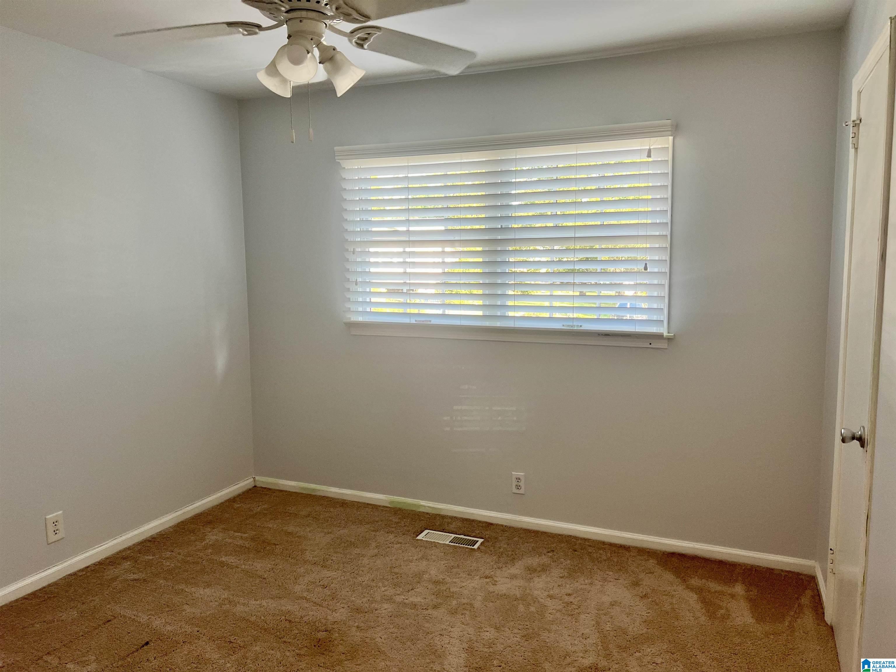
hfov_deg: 67.3
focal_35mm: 26
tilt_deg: -7.3
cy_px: 336
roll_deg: +0.5
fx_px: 673
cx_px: 448
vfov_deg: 53.1
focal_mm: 5.7
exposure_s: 1/120
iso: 100
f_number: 1.5
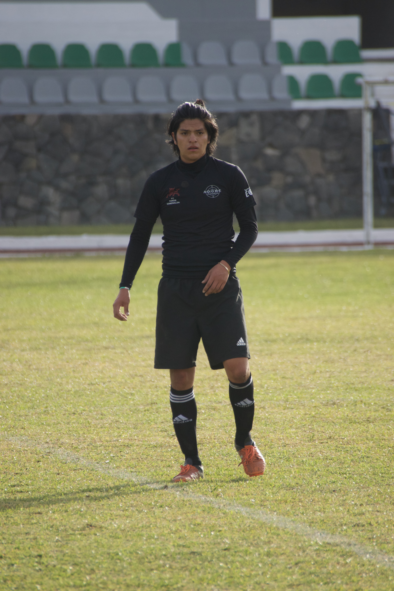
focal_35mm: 450
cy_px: 296
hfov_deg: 3.1
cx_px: 197
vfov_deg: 4.6
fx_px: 7387
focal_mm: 300
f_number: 5.6
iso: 400
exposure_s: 1/1000
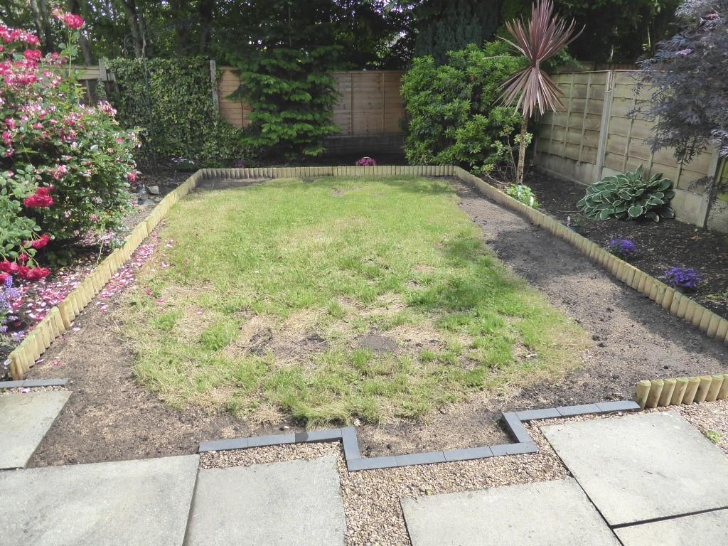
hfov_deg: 69.4
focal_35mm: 25
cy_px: 273
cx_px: 364
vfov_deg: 54.9
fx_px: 526
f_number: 3.3
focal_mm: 4.3
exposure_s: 1/400
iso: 160
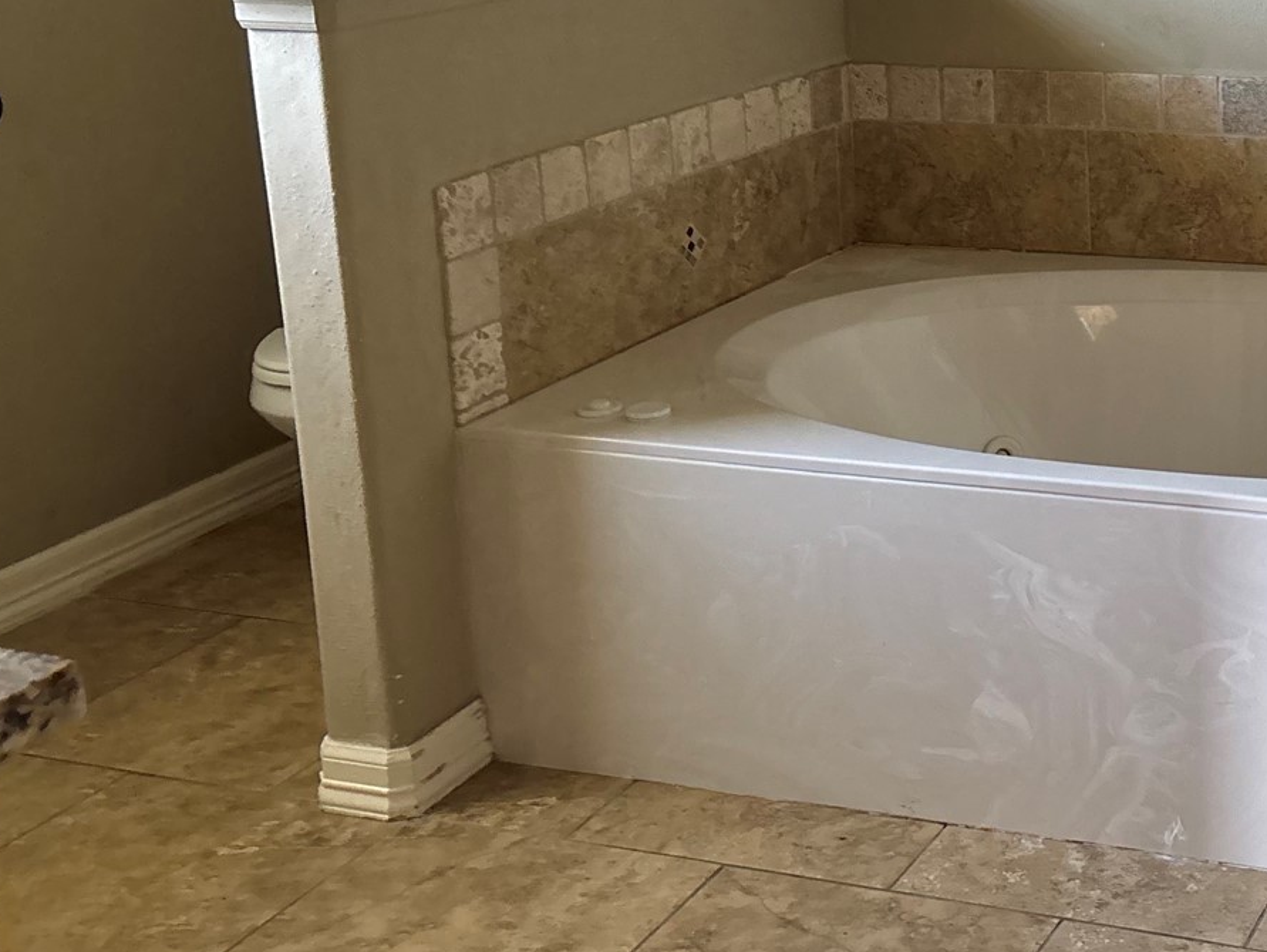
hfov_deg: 31.3
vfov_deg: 25.4
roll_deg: +0.4
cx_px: 1321
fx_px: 2051
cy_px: 125
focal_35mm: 56
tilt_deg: -11.3
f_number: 1.6
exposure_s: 1/60
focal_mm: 5.96
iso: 320
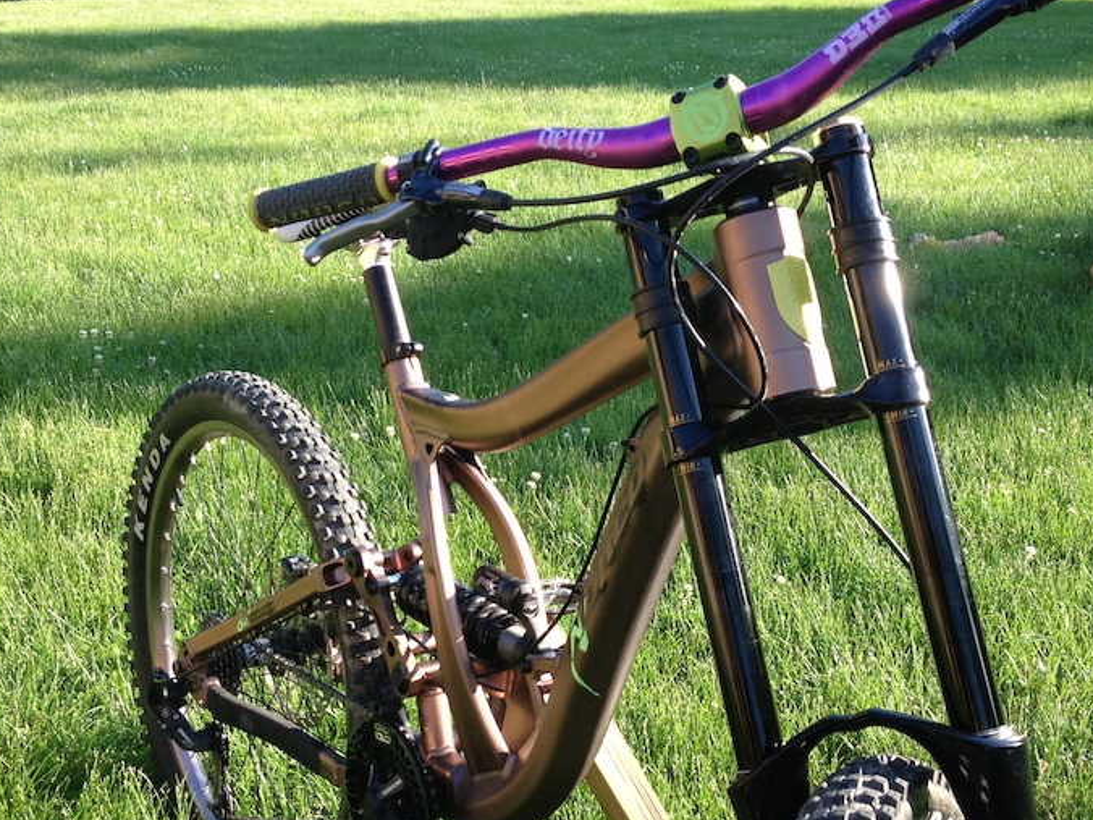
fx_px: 1673
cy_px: 476
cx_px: 571
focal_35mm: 53
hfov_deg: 36.2
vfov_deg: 27.5
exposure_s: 1/282
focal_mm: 4.28
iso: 50
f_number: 2.4
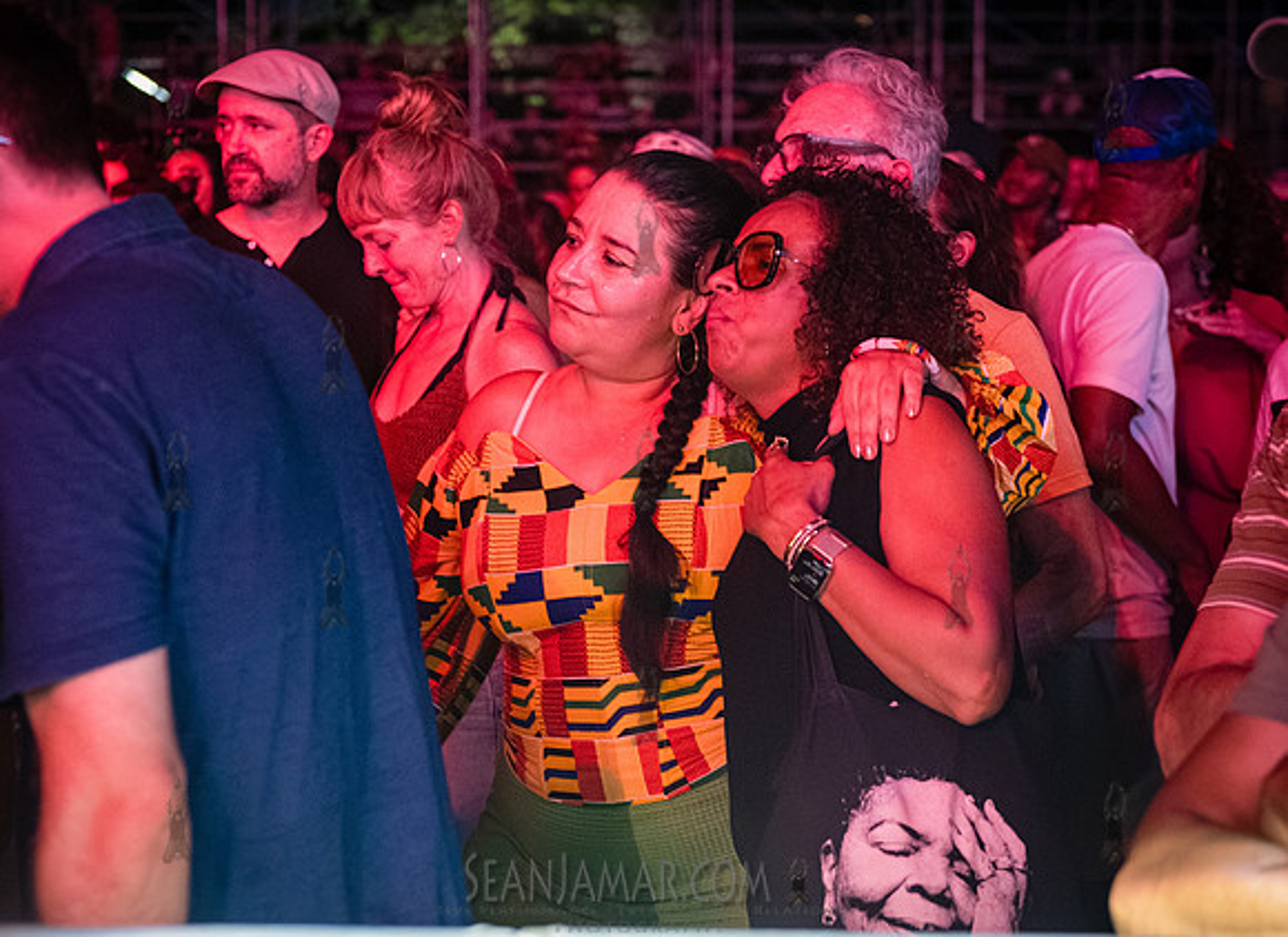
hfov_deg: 27.9
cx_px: 526
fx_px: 2590
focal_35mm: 70
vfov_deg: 20.5
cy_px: 475
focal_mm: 55
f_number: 3.5
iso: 10000
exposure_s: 1/160
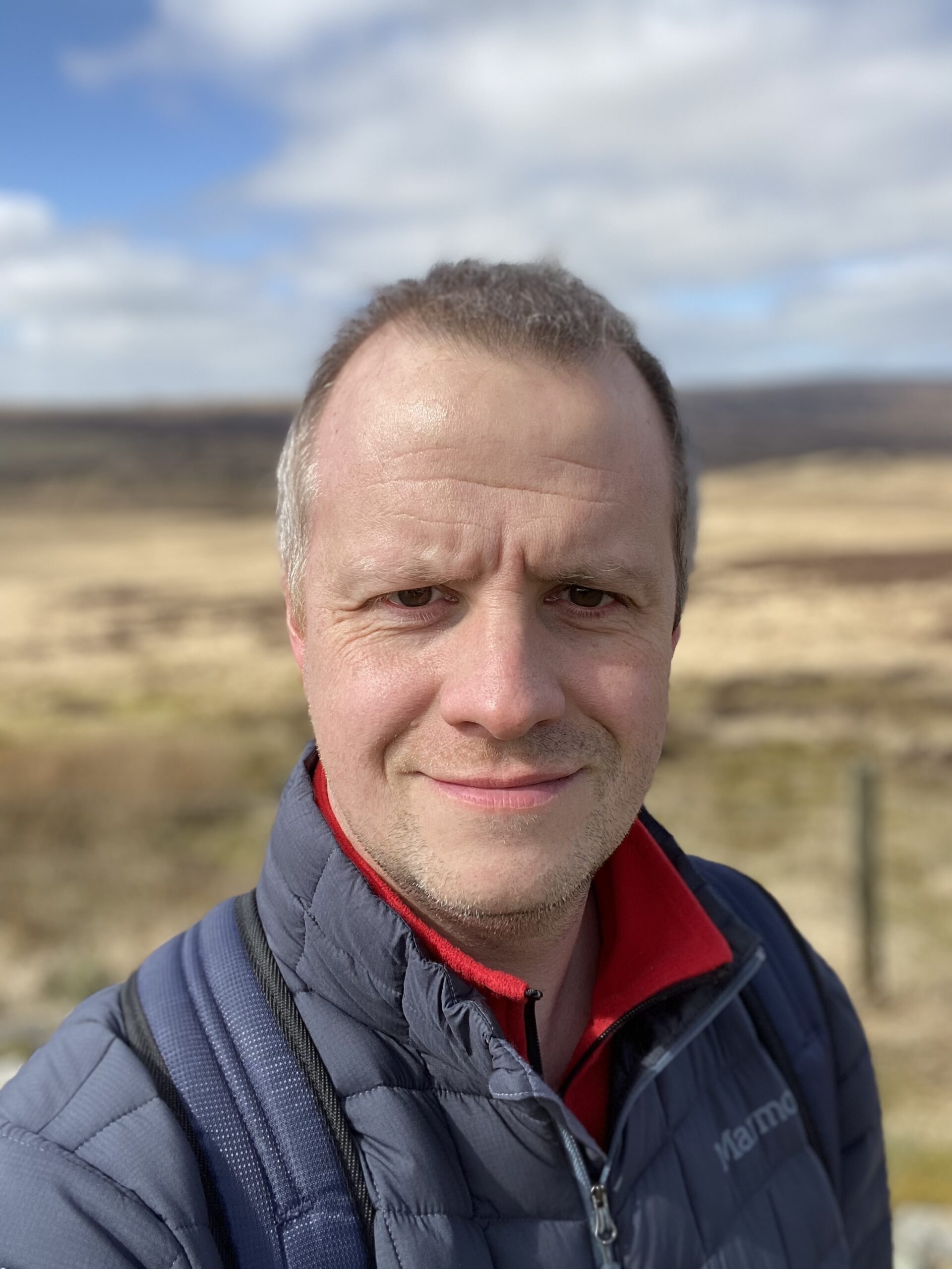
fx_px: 1100
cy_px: 634
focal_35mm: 30
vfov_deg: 60.0
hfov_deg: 46.8
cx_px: 476
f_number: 2.2
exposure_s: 1/900
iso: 25
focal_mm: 2.71
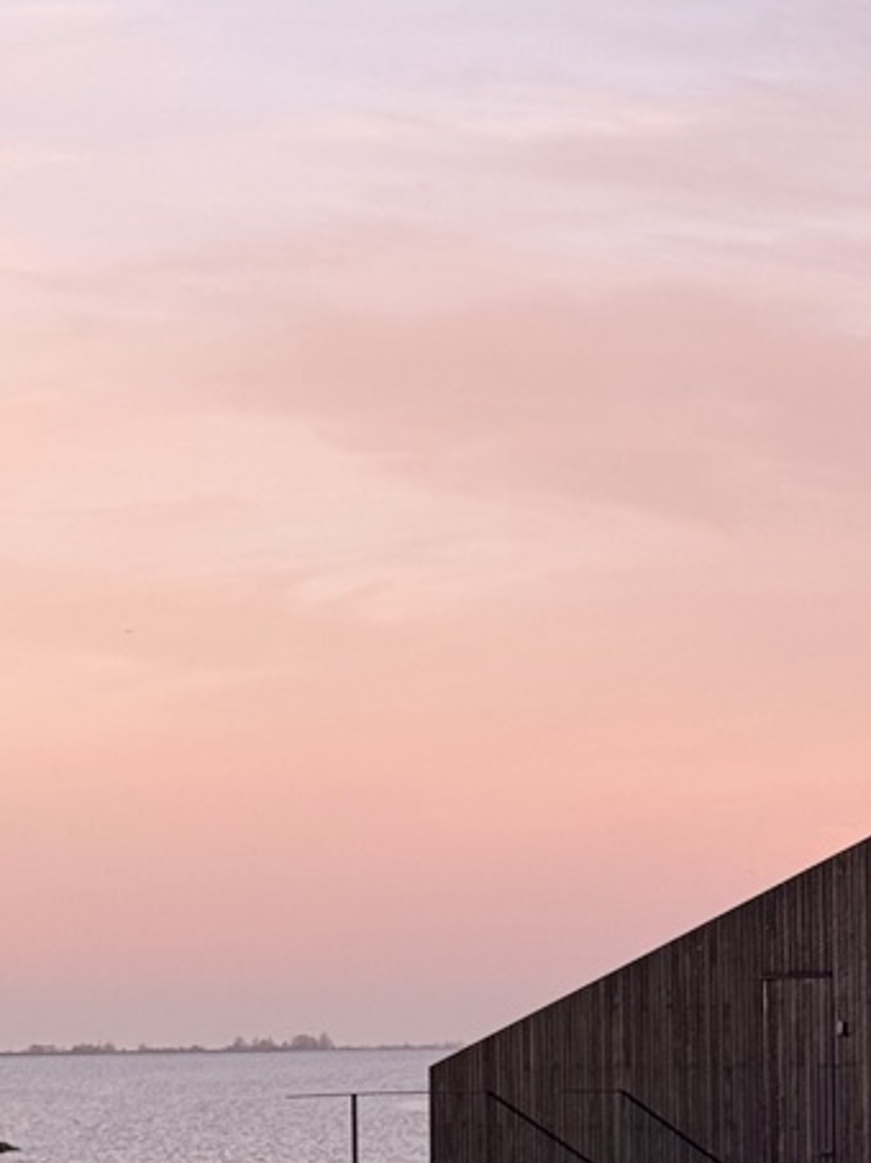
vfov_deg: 15.4
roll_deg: +0.5
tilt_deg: +1.1
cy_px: 938
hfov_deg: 11.5
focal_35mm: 127
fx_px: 4265
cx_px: 963
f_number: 1.78
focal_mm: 6.76
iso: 50
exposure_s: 1/175
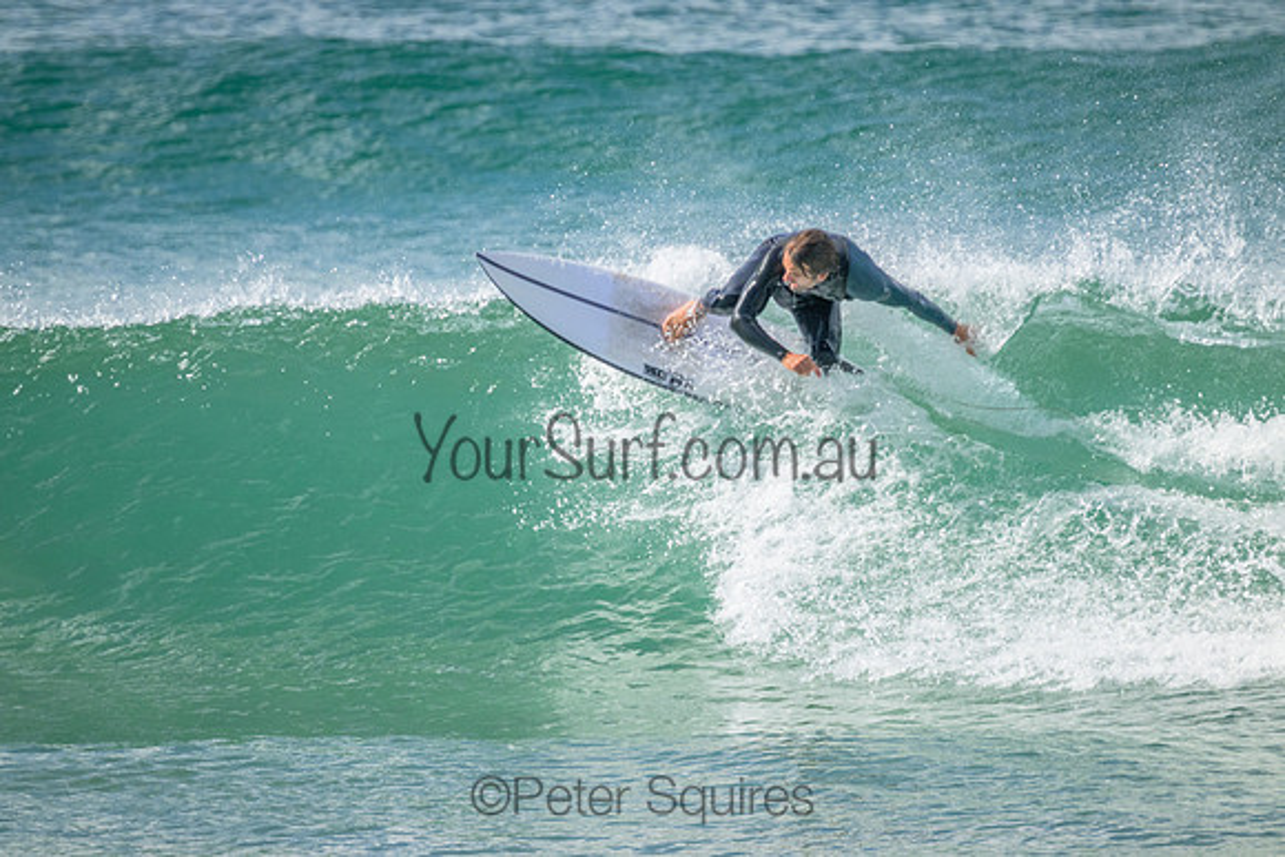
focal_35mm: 800
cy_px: 428
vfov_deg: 1.7
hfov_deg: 2.6
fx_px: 28561
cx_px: 642
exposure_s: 1/1250
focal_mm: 800
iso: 3200
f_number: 11
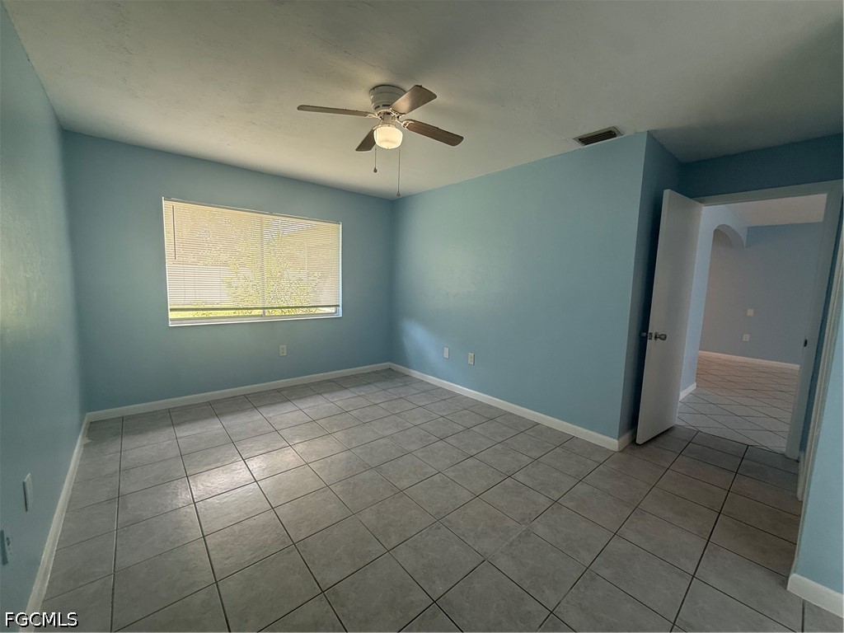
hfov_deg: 102.1
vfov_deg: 85.7
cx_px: 422
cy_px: 316
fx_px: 341
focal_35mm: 14
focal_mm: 2.22
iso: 100
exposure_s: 1/120
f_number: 2.2
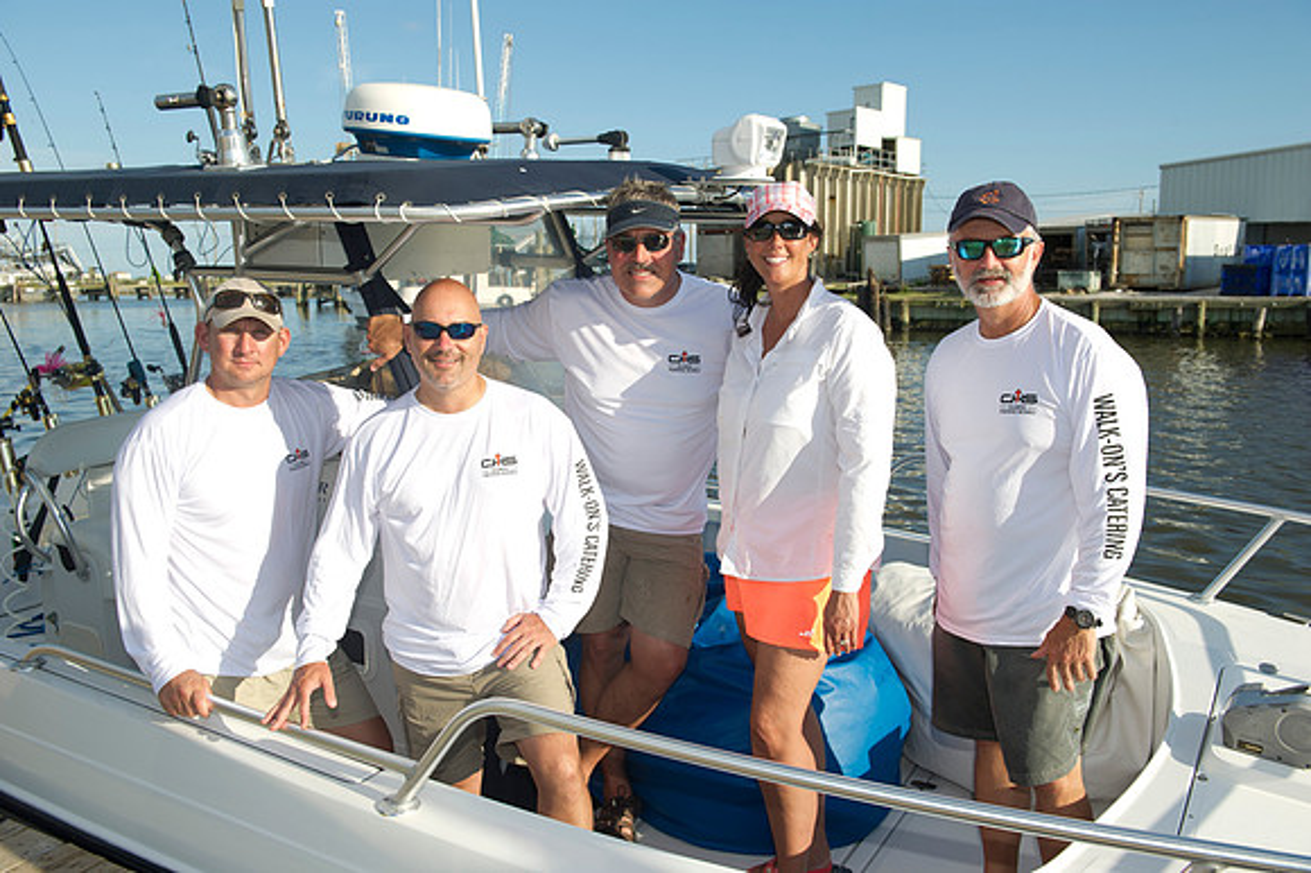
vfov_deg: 41.1
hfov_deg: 58.7
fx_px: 1165
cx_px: 656
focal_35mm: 32
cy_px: 436
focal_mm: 32
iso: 125
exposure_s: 1/400
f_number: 6.3
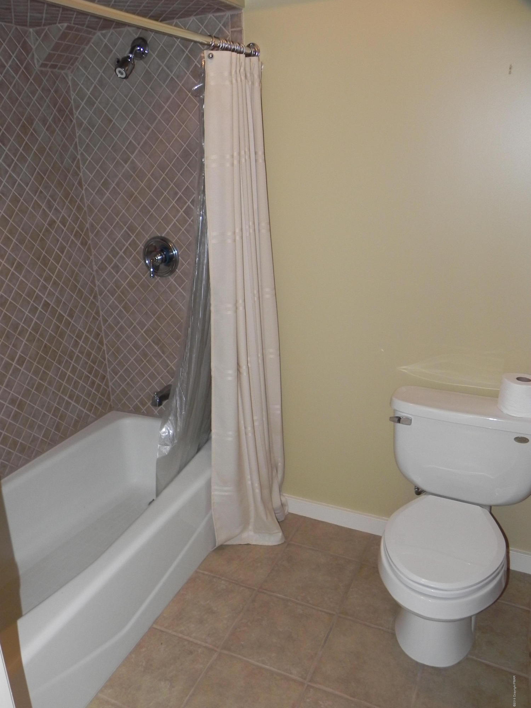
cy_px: 354
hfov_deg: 48.2
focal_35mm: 29
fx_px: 593
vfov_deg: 61.7
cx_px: 266
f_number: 2.8
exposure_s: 1/30
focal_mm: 5.2
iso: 200
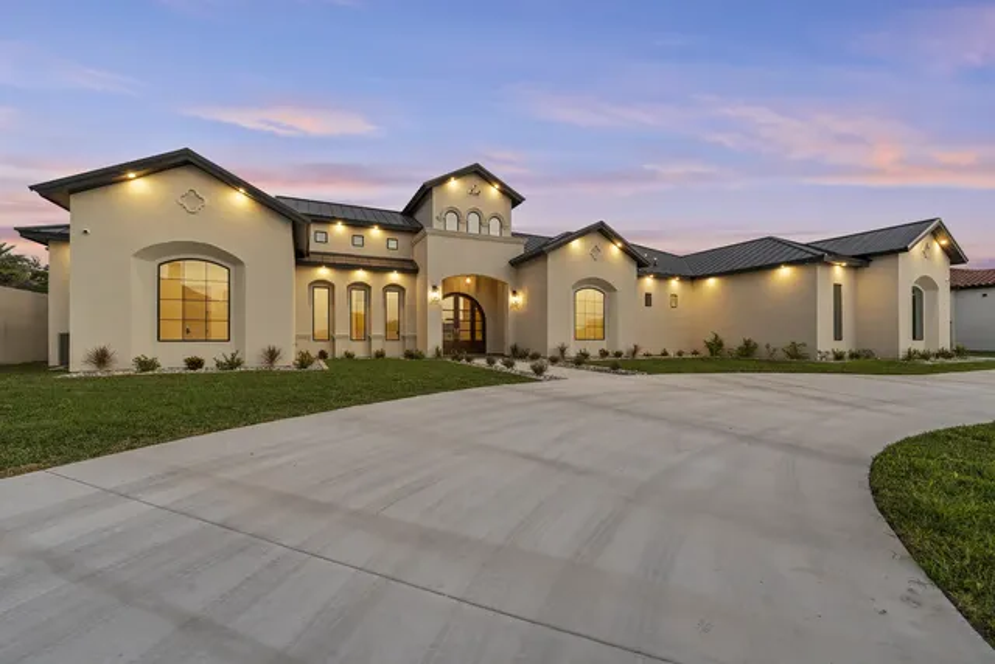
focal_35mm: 14
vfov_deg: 81.2
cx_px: 498
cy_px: 332
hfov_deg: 104.2
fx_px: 387
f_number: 8
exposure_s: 1/2
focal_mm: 14
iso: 100
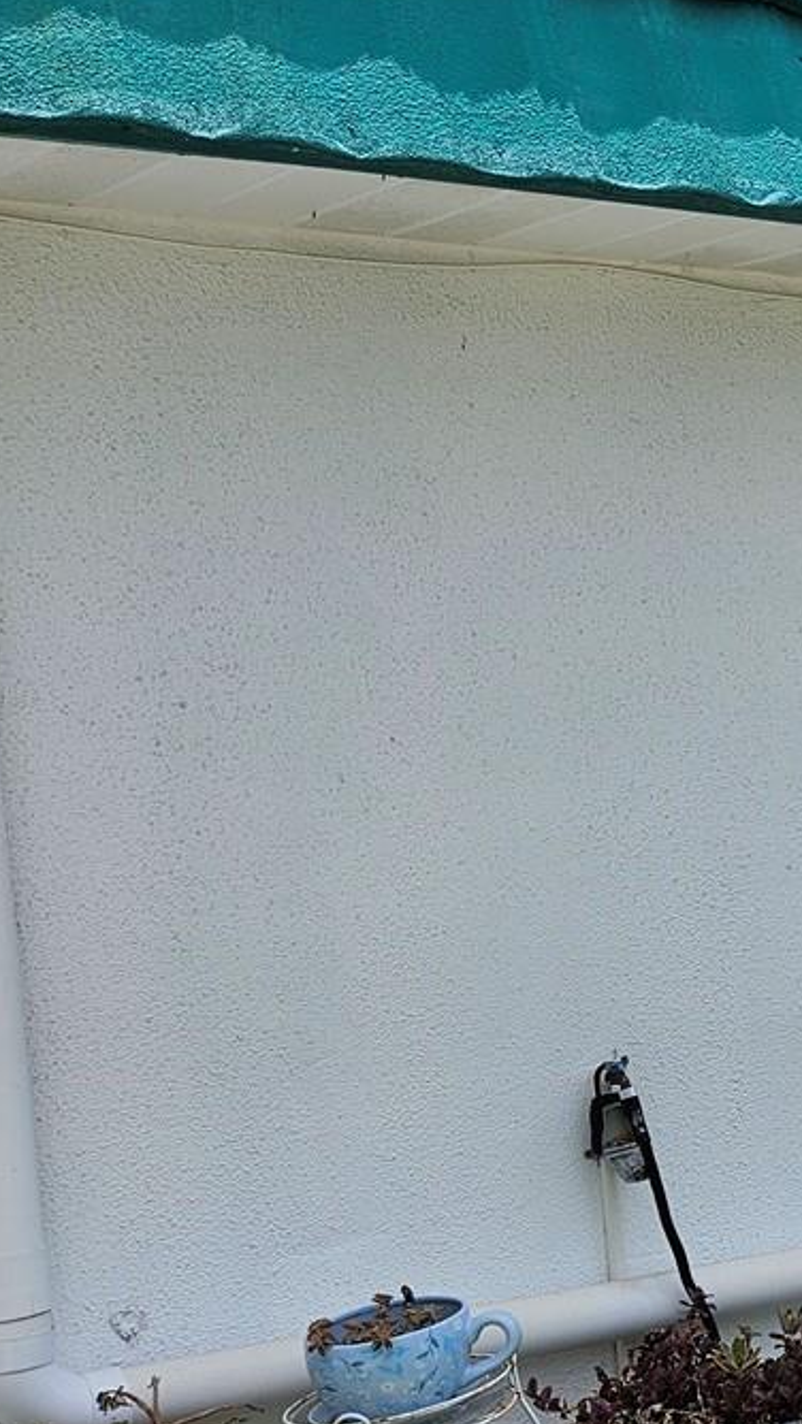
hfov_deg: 16.4
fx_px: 2267
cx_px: 1502
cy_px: 874
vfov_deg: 34.7
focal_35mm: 60
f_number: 1.8
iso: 25
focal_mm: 5.4
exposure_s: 1/2352
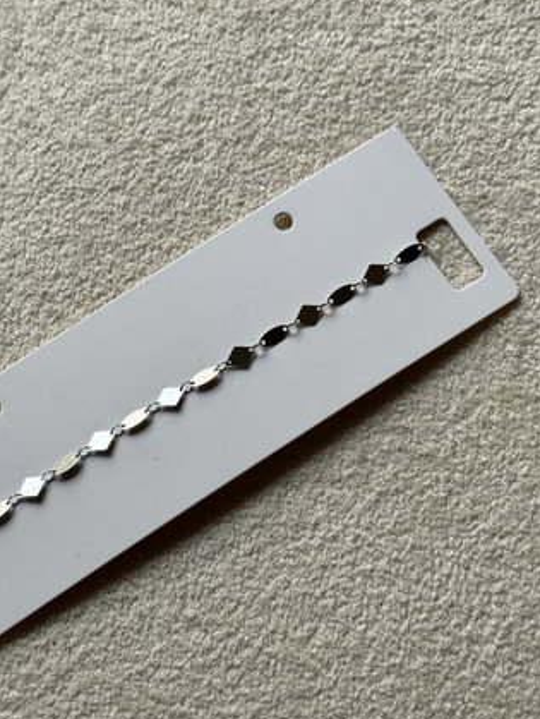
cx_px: 204
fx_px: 1267
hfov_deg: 24.0
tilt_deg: -74.9
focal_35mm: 61
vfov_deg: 31.7
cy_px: 363
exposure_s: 1/320
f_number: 1.78
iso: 64
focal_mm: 6.76
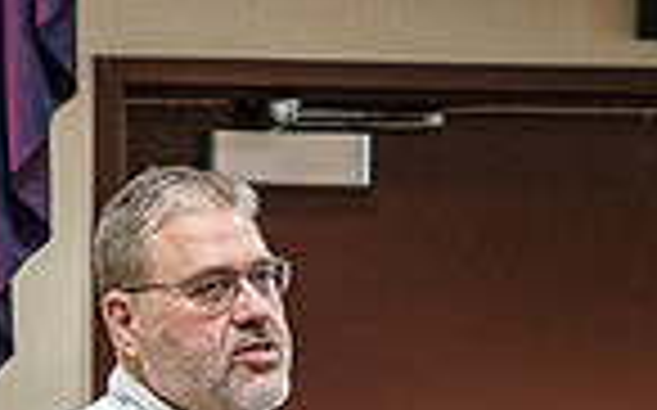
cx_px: 603
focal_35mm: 598
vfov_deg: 2.2
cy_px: 827
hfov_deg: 3.5
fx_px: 10699
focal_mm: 99
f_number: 3.5
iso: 3200
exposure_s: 1/100
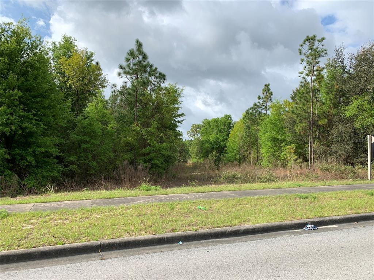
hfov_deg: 67.3
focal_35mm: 26
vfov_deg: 53.1
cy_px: 140
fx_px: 281
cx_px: 187
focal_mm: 4.25
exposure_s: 1/1779
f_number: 1.8
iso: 25
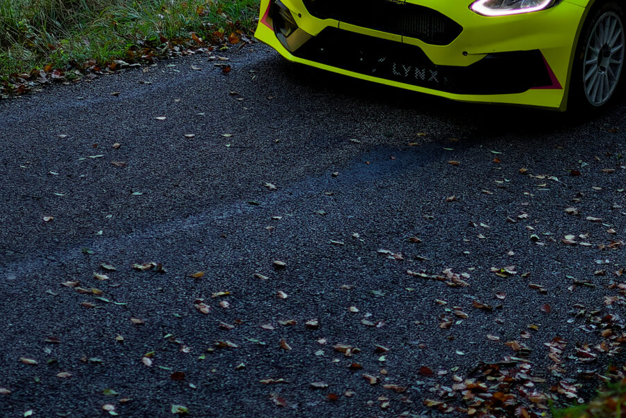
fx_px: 2599
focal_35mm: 149
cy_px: 96
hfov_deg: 13.7
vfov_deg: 9.2
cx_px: 423
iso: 2200
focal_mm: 35
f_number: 1.8
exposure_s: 1/6400
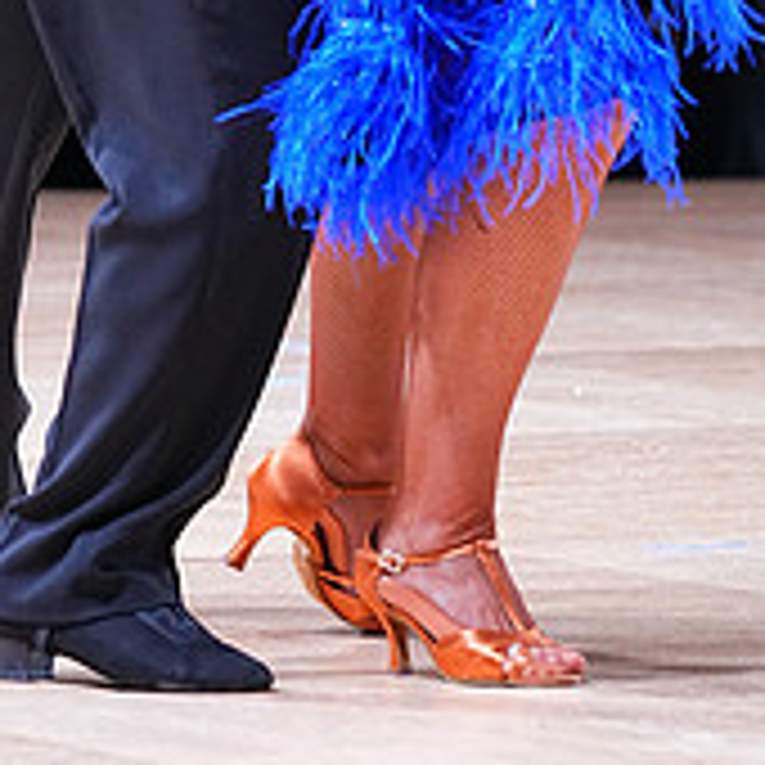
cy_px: -450
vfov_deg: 3.8
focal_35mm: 453
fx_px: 11326
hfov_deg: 3.9
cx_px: 250
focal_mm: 156
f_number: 4
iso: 3200
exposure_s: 1/400
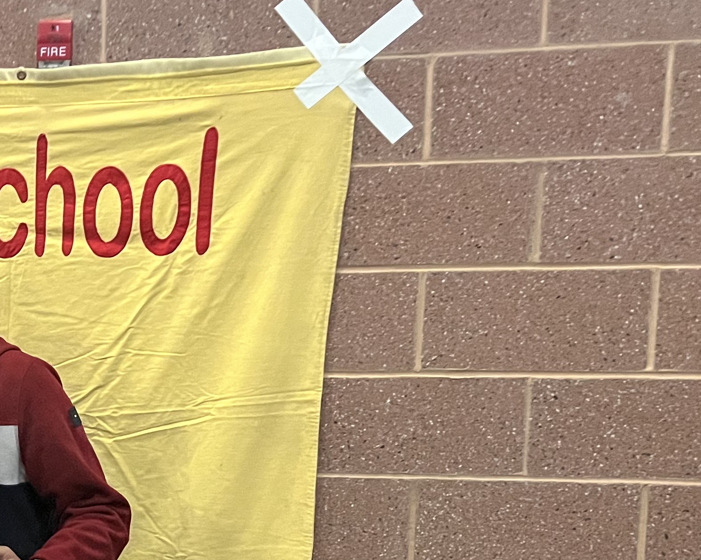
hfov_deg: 26.5
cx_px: -100
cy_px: 476
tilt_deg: -8.2
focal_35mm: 65
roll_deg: +0.5
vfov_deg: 23.0
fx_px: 1348
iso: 800
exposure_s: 1/30
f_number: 1.5
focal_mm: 5.7
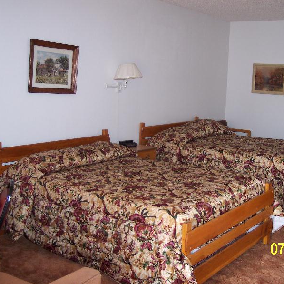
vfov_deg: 37.6
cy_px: 142
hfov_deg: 37.4
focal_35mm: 45
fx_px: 418
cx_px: 173
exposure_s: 1/30
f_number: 2.8
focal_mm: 8
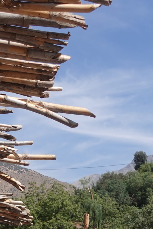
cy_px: 325
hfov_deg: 12.7
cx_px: 90
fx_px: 688
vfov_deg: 17.4
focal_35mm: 108
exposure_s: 1/125
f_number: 4
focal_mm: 14.49
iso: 125
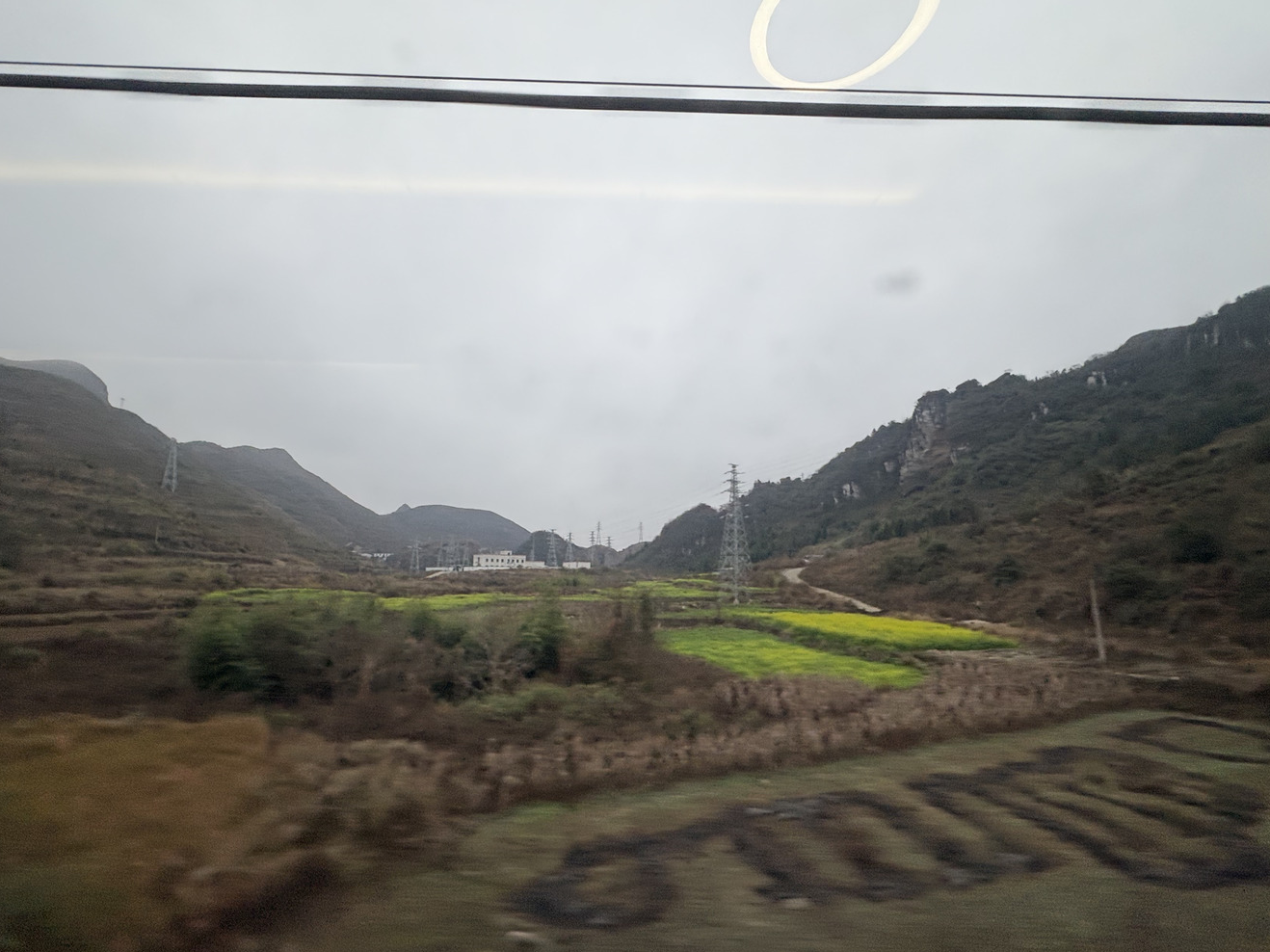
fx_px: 624
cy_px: 486
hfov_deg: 91.0
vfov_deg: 74.7
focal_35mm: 17
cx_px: 620
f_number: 2.2
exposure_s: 1/99
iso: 80
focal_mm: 2.22
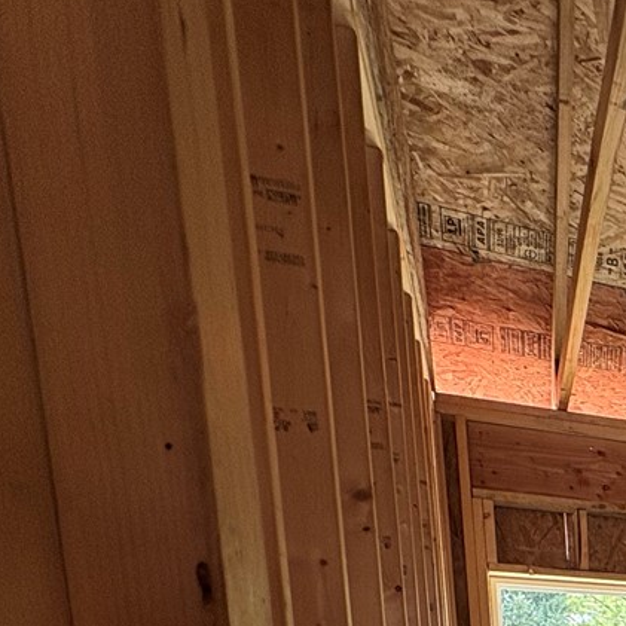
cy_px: 861
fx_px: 962
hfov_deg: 24.5
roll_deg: -1.0
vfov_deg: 28.1
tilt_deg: -7.3
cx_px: 1014
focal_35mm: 47
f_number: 2.2
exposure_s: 1/99
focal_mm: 2.22
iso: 125
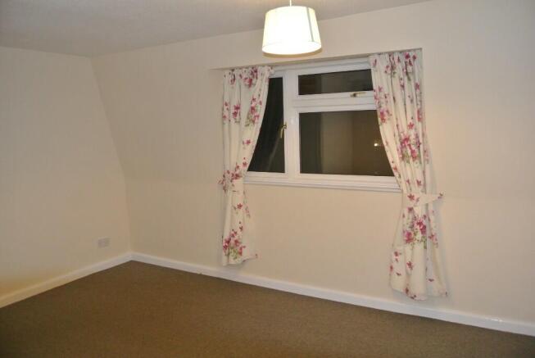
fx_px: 402
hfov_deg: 67.3
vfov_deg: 48.0
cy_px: 179
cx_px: 268
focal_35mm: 27
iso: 800
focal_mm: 10
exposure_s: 1/60
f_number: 3.5
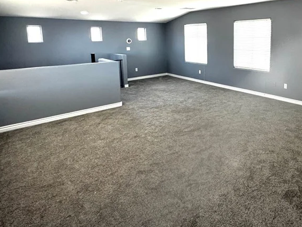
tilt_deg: -8.7
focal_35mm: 25
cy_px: 65
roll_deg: +0.0
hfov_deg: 65.6
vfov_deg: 53.2
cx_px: 222
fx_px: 218
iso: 320
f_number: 2.2
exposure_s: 1/60
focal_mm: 2.22
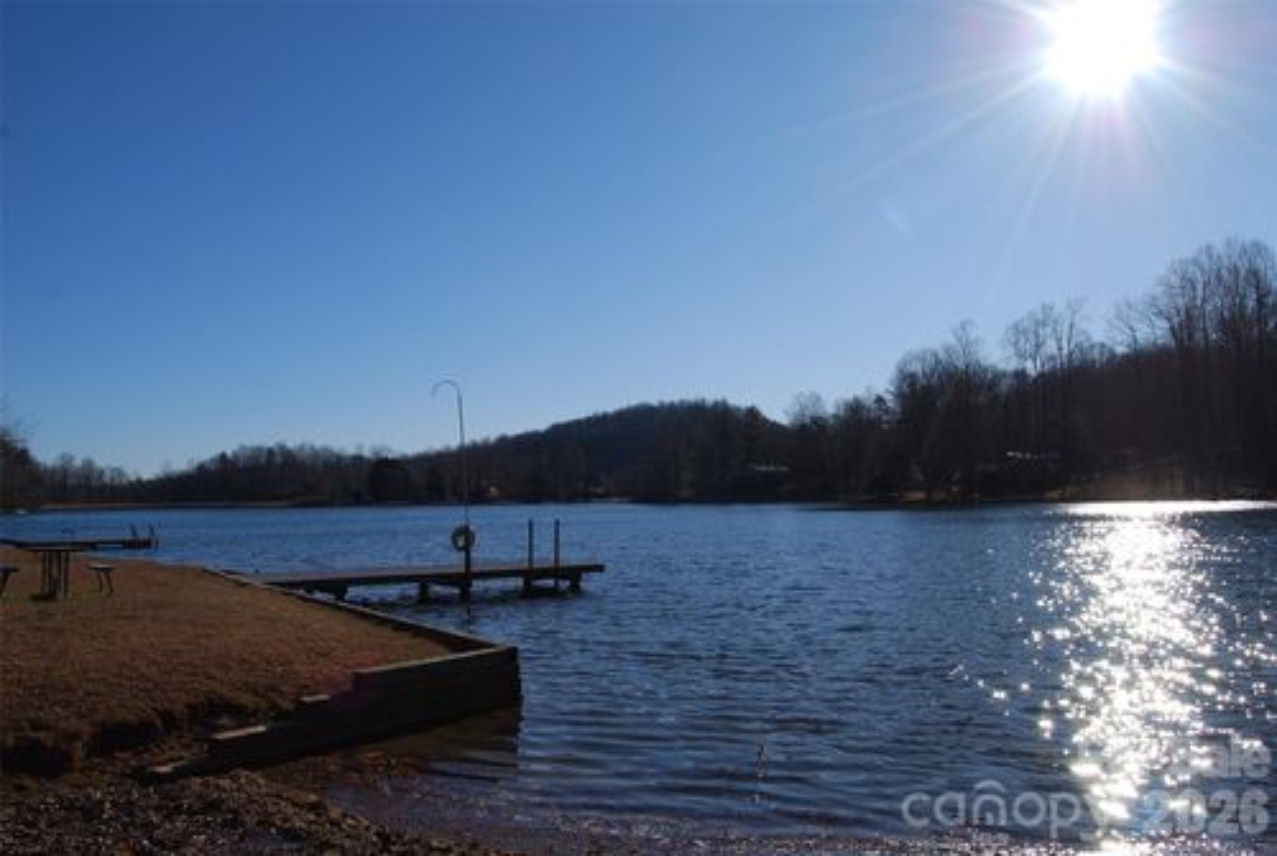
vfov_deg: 43.7
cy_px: 428
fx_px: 1066
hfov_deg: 61.9
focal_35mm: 30
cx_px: 638
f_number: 10
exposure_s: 1/400
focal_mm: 20
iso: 100
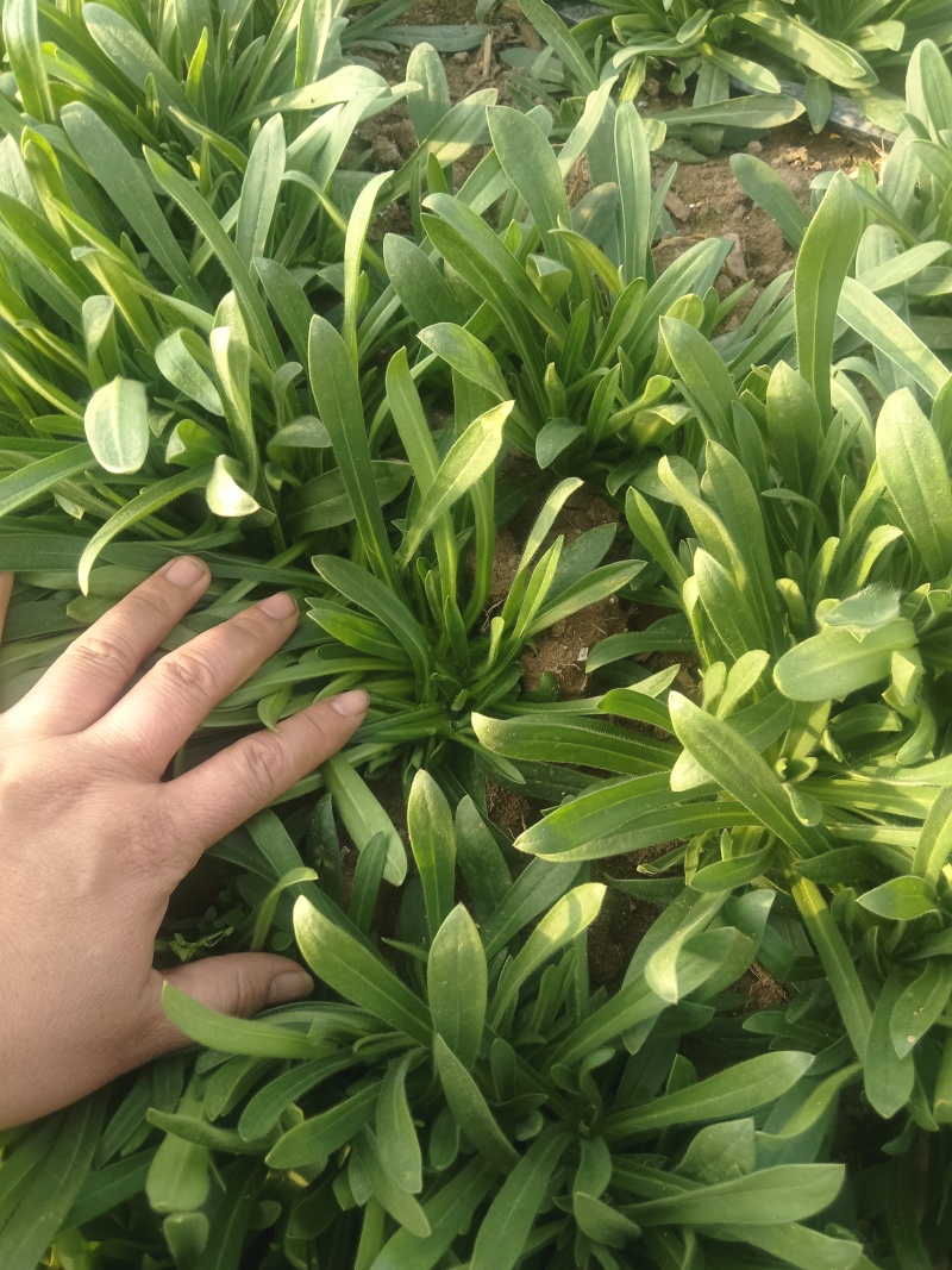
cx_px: 476
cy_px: 635
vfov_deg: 65.3
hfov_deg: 51.3
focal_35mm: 27
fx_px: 990
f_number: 2.2
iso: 112
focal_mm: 3.66
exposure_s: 1/100
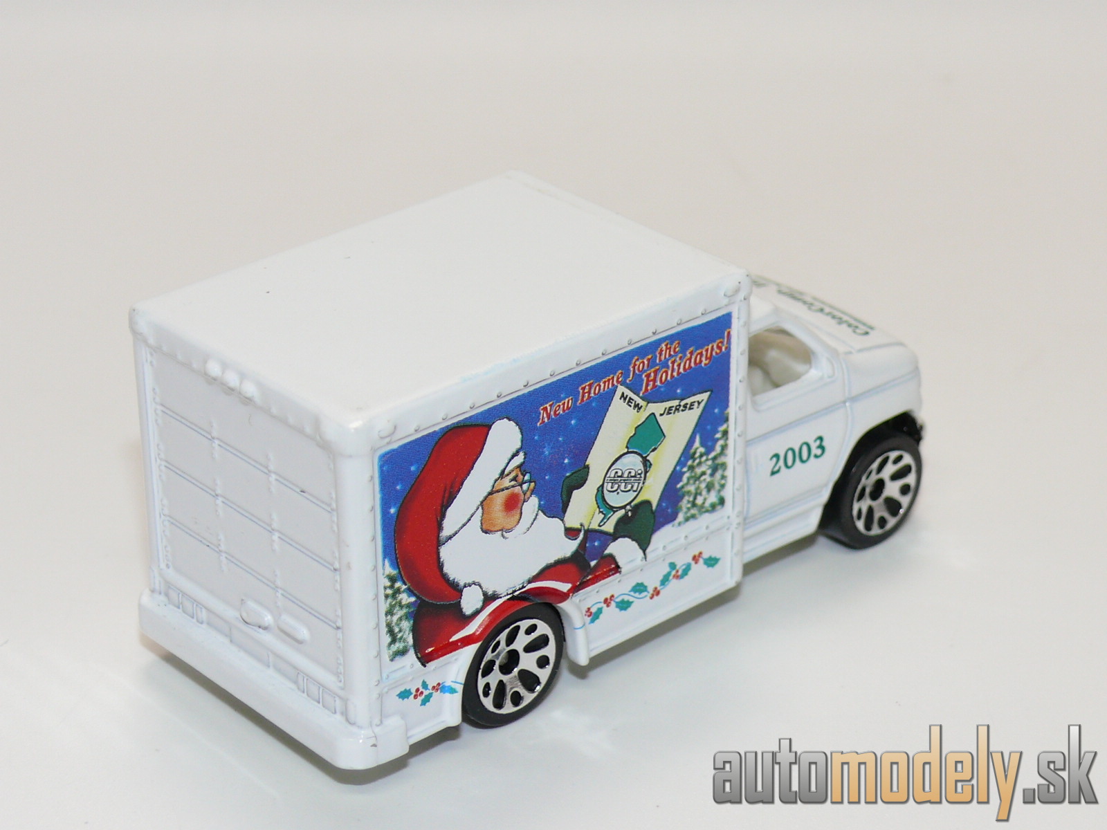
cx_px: 554
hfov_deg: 20.7
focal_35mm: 95
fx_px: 3038
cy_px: 415
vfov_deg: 15.6
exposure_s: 1/30
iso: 100
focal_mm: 12.9
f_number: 4
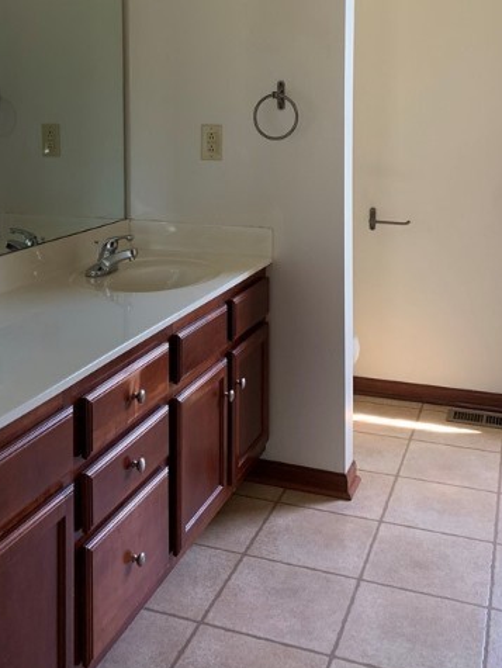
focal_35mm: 42
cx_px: 180
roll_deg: +0.3
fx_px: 811
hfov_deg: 34.2
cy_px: 146
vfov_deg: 43.0
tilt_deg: -2.6
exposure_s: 1/60
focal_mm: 4.25
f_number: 1.8
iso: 160
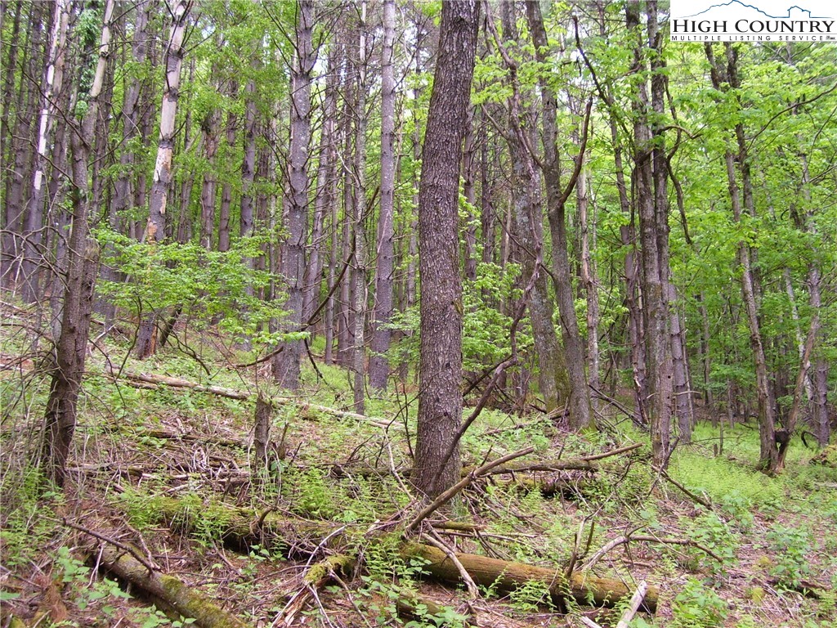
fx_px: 895
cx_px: 418
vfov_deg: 38.7
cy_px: 314
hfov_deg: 50.1
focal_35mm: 37
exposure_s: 1/90
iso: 125
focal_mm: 6
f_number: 2.7
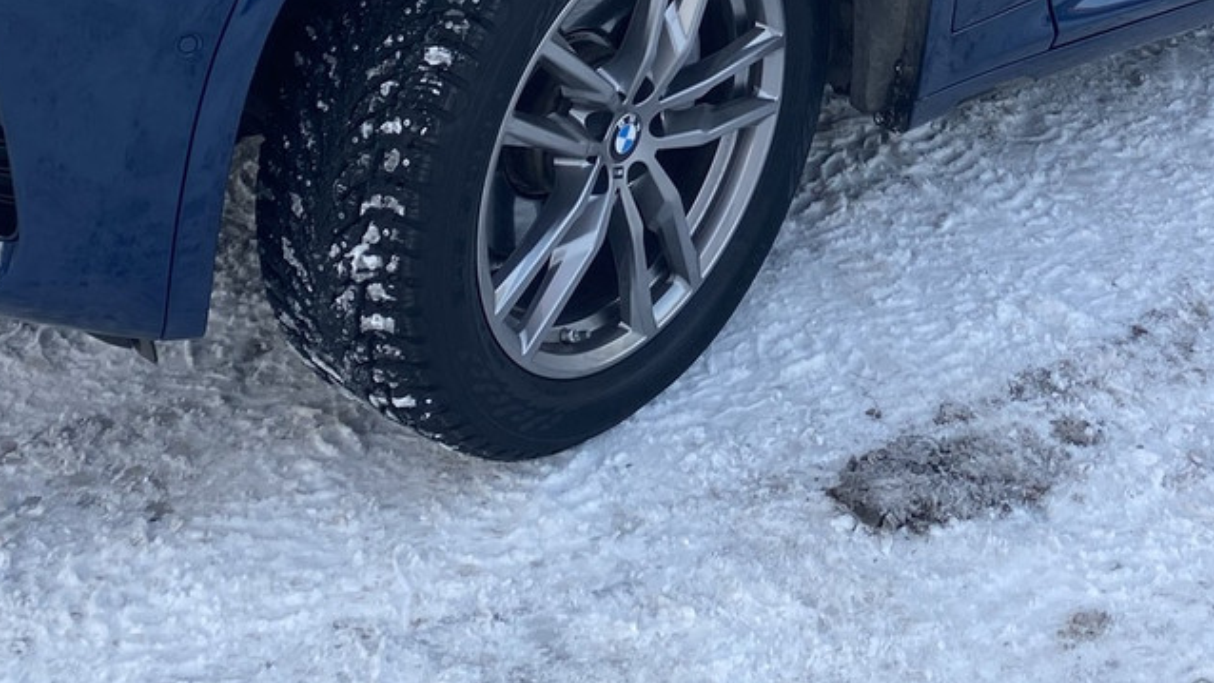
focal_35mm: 71
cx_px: 993
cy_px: -270
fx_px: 2286
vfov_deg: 15.9
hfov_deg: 29.0
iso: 32
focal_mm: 4.25
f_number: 1.8
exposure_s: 1/138
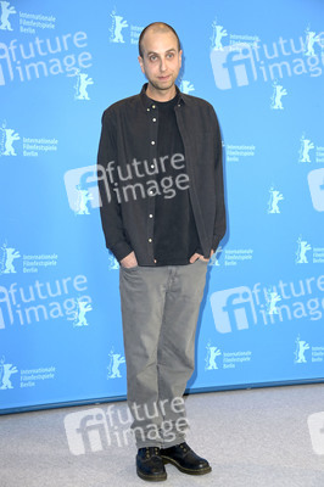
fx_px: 920
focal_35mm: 68
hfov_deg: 20.0
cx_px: 162
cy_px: 244
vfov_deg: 29.7
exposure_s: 1/250
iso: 1000
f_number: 5.6
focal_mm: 68
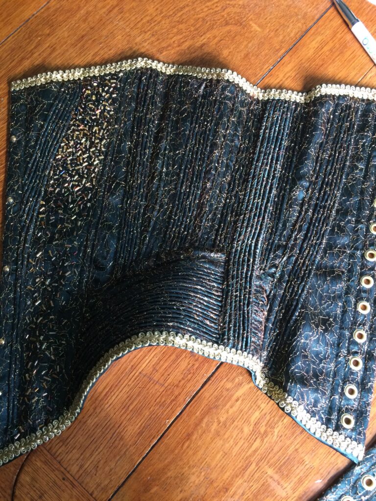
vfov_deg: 61.7
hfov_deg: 48.2
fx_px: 420
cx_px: 188
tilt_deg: -75.7
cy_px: 250
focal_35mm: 29
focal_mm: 4.15
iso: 200
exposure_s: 1/33
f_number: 2.2
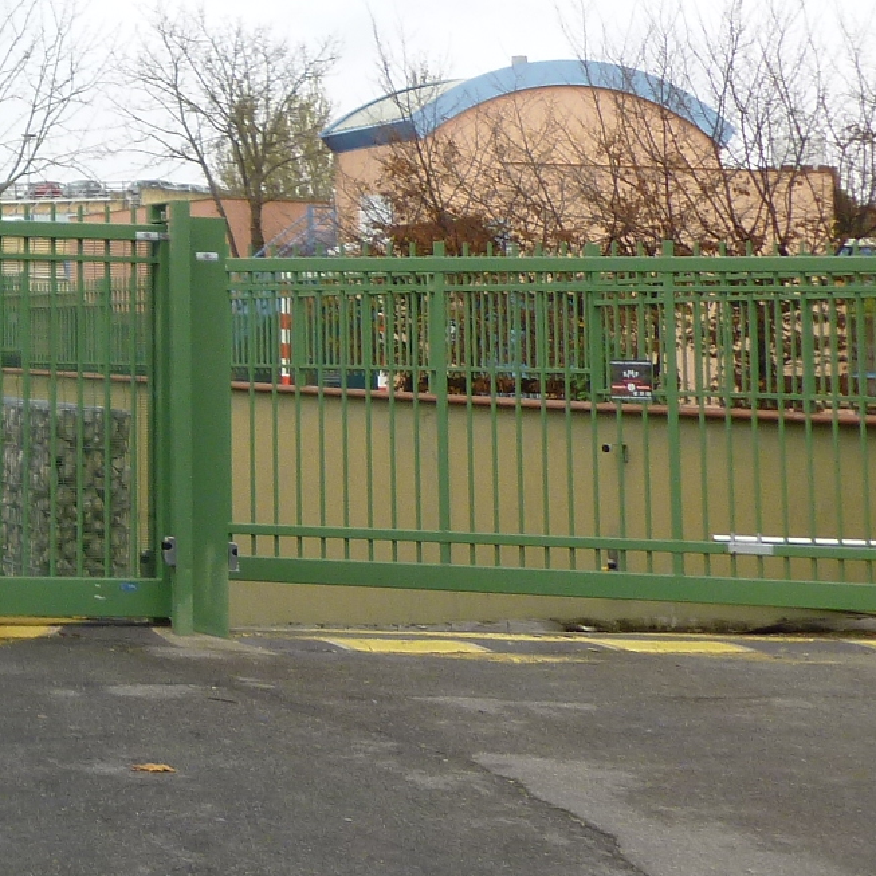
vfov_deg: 17.3
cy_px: -90
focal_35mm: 97
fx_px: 2777
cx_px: -483
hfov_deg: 16.2
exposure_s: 1/60
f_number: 3.3
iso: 100
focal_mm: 5
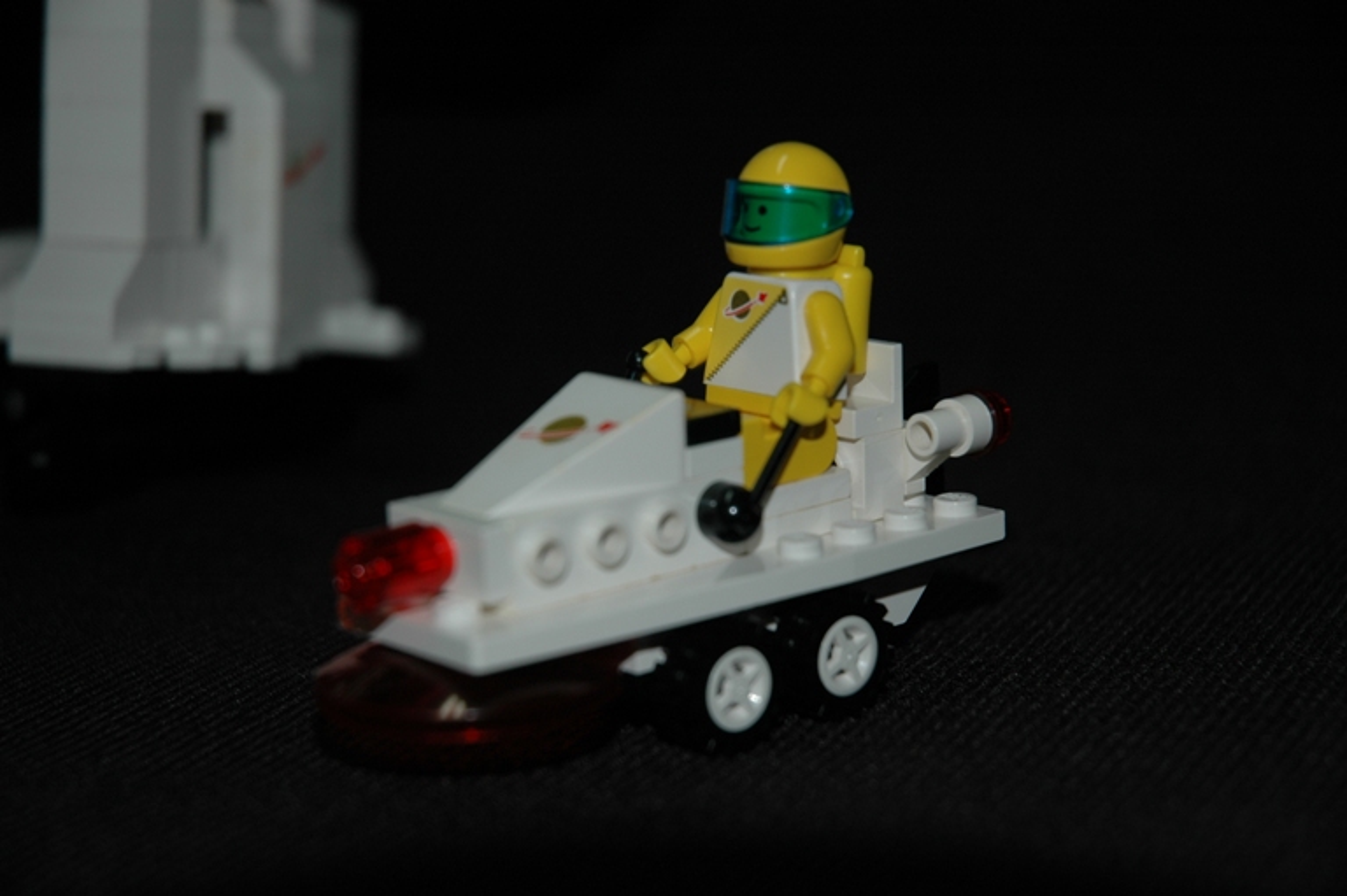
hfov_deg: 19.5
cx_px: 674
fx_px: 3926
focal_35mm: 105
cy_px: 448
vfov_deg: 13.0
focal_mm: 70
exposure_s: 1/60
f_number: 4.5
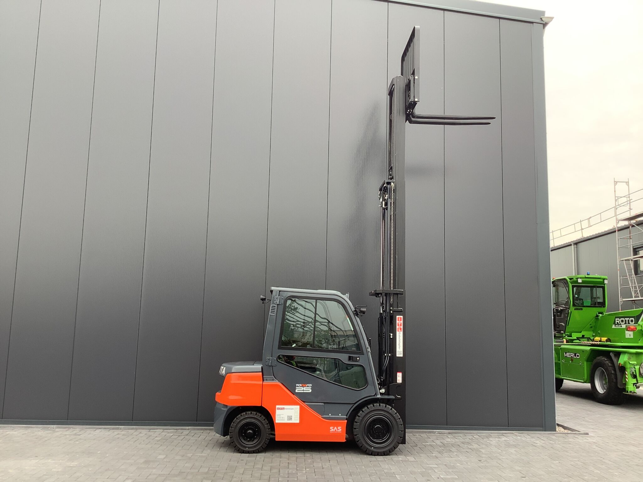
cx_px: 322
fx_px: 576
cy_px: 241
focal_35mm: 31
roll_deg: -1.3
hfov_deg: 58.4
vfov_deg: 45.4
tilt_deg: +7.5
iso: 50
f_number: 2.4
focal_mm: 3.3
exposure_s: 1/120
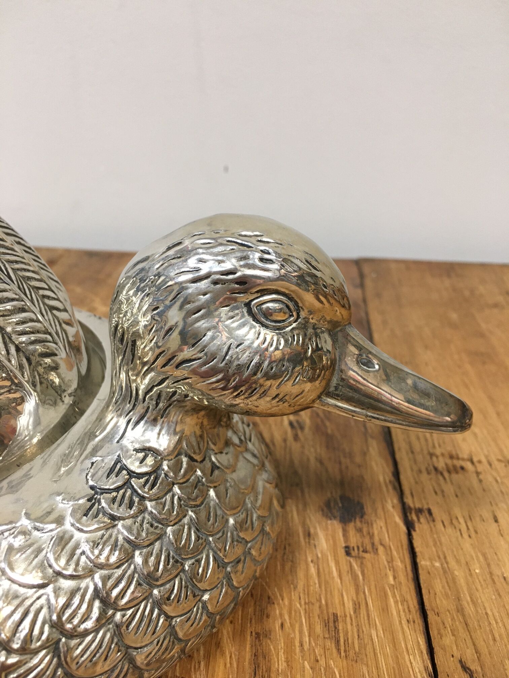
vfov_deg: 61.7
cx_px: 254
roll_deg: -0.1
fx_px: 569
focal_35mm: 29
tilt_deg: -26.8
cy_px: 339
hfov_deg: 48.2
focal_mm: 4.15
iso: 160
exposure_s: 1/33
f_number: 2.2
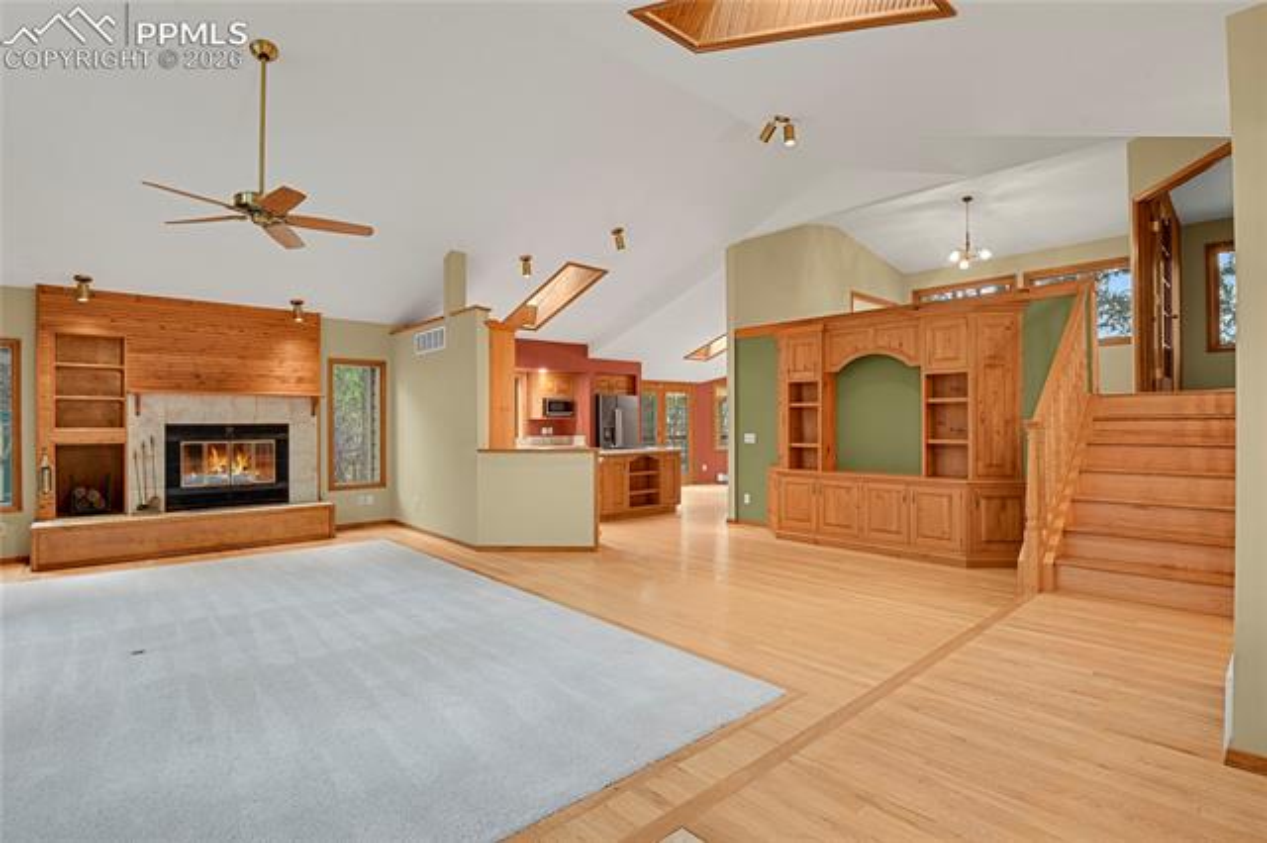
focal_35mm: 17
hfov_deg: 93.3
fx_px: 598
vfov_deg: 70.4
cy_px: 422
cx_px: 634
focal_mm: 17
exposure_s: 8
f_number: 8
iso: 250
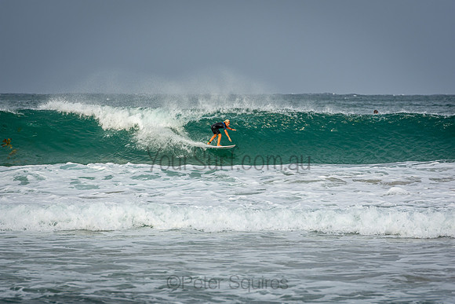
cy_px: 152
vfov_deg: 4.6
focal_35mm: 300
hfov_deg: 6.9
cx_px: 228
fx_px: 3792
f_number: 5.6
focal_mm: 200
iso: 200
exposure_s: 1/800
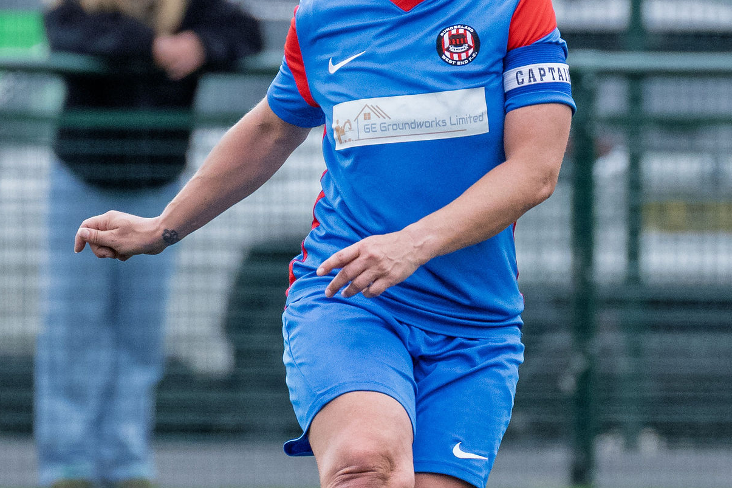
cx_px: 428
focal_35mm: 1478
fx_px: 30046
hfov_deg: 1.4
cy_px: 75
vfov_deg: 0.9
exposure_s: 1/1600
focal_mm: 320
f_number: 5.3
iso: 2000
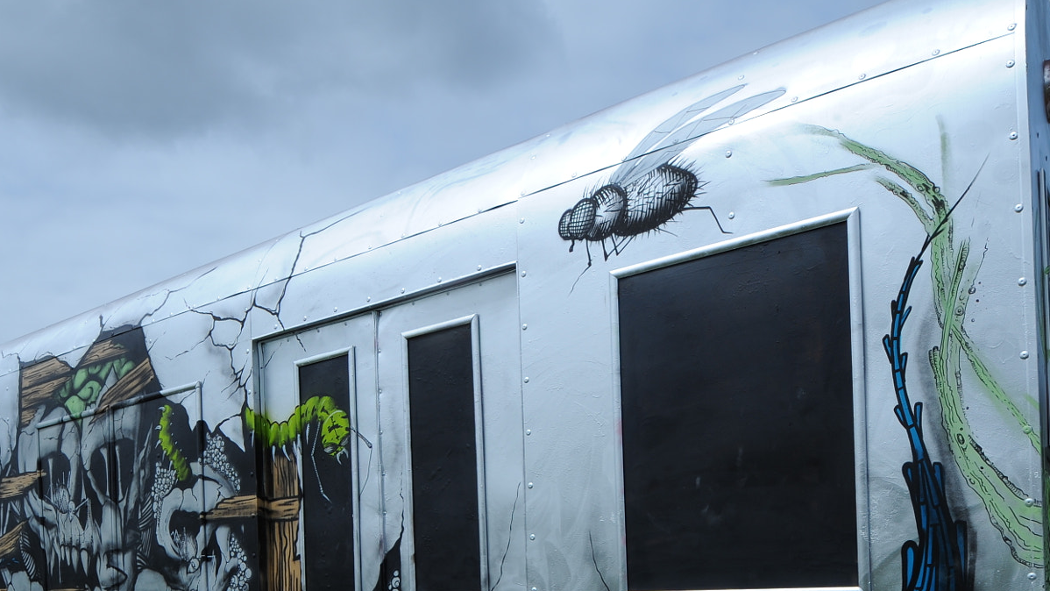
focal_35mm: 34
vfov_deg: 32.2
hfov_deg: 57.8
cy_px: 575
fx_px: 947
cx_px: 444
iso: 200
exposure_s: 1/500
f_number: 11
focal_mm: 19
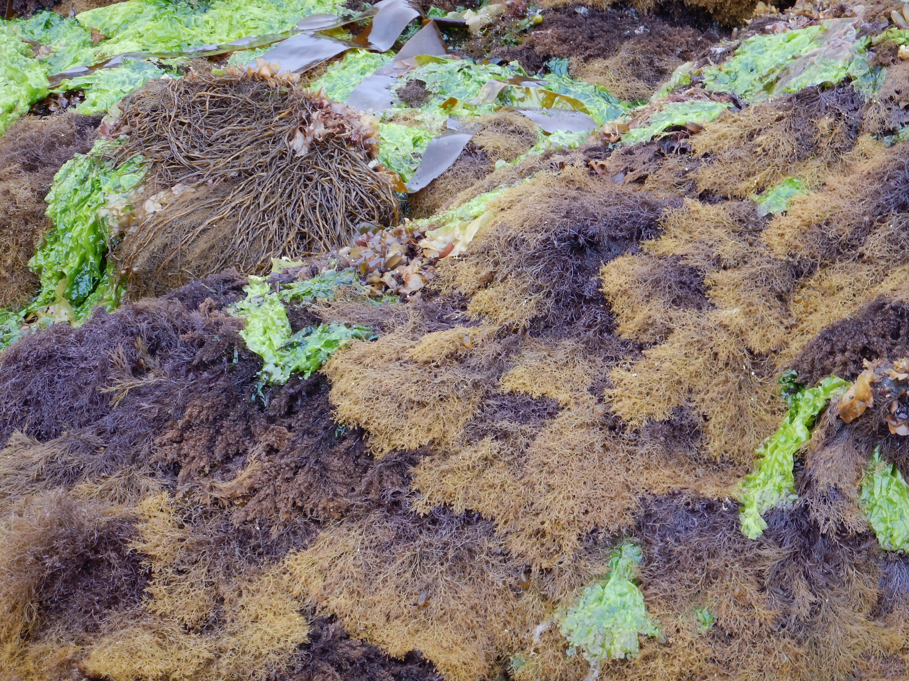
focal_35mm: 61
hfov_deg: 31.7
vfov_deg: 24.0
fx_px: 1602
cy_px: 340
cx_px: 454
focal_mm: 11
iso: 160
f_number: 4.4
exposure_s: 1/30
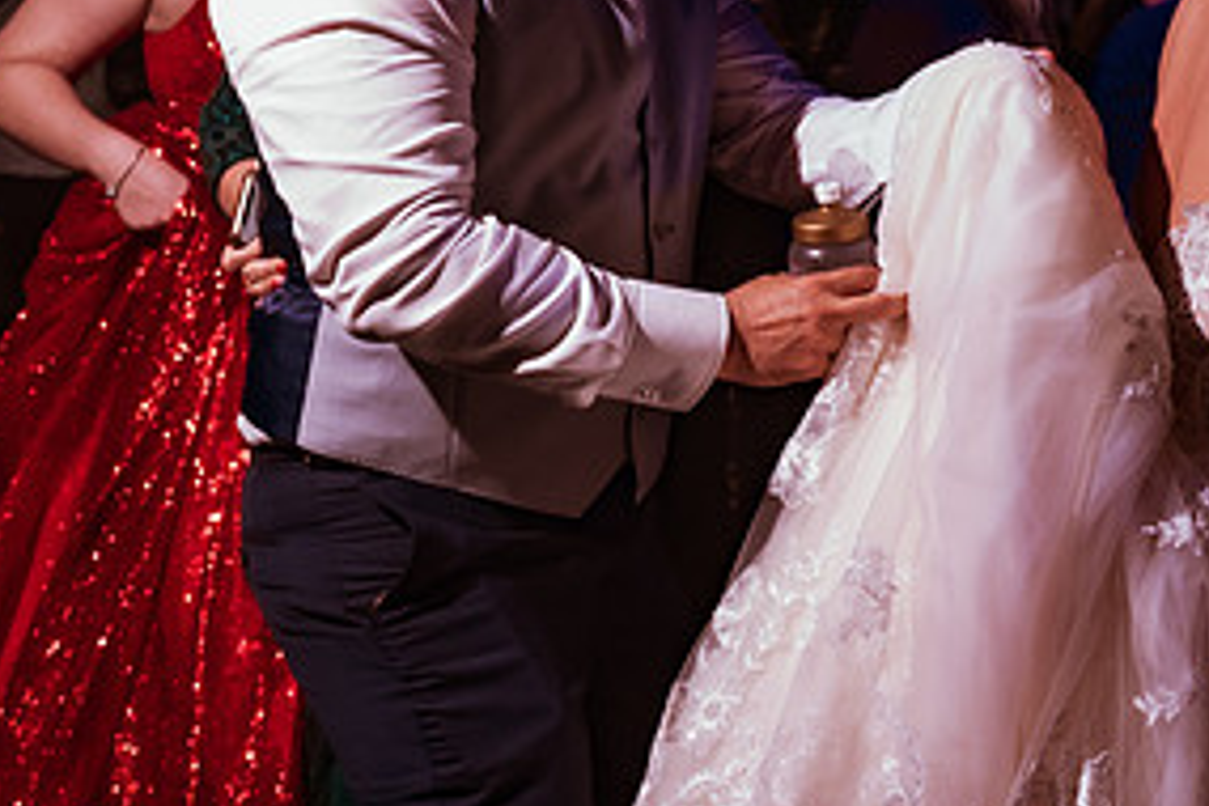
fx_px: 1847
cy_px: 53
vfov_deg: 23.8
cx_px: 1197
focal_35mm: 55
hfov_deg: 33.3
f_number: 6.3
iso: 2000
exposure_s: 1/60
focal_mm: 25
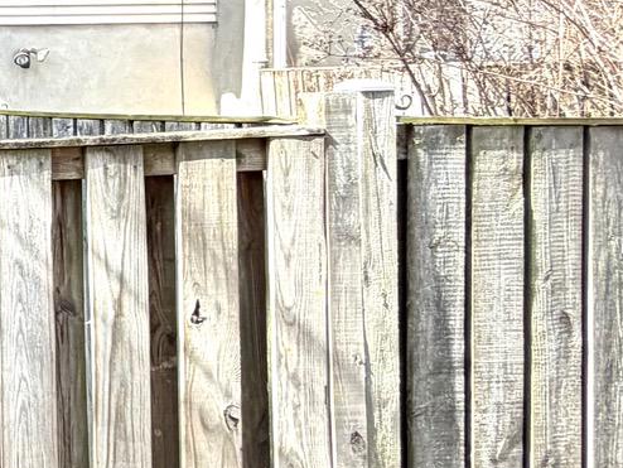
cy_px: 98
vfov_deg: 24.9
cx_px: -474
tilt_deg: +3.2
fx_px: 1044
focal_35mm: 58
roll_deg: +0.3
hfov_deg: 22.0
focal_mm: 2.22
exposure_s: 1/182
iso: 50
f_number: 2.2
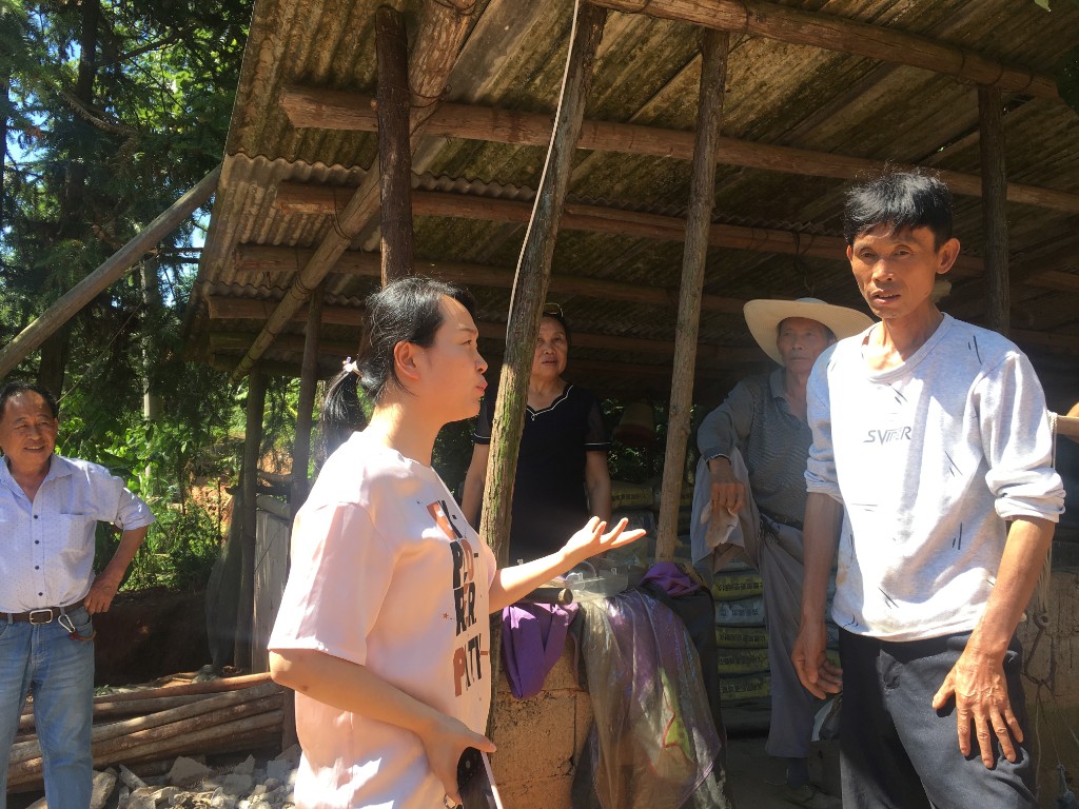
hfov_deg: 61.7
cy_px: 404
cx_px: 540
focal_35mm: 29
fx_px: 904
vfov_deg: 48.2
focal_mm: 4.15
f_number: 2.2
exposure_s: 1/330
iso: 25
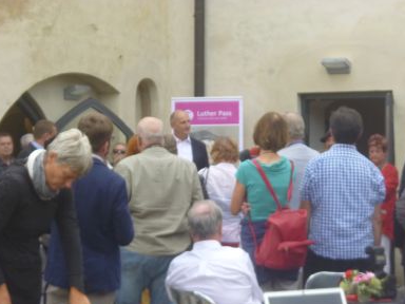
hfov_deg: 19.8
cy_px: 156
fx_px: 1158
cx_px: 197
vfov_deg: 14.9
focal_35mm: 99
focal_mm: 17
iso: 160
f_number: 5.7
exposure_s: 1/100
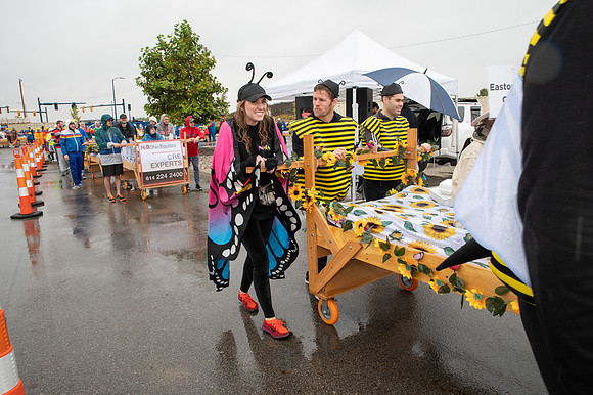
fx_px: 395
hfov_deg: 73.8
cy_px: 198
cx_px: 296
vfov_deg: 53.1
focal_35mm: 24
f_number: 7.1
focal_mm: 24
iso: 400
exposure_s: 1/200
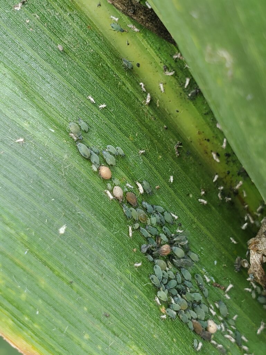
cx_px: 133
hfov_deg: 53.1
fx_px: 266
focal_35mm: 26
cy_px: 178
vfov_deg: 67.3
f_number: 2.4
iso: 50
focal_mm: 4.3
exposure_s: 1/106
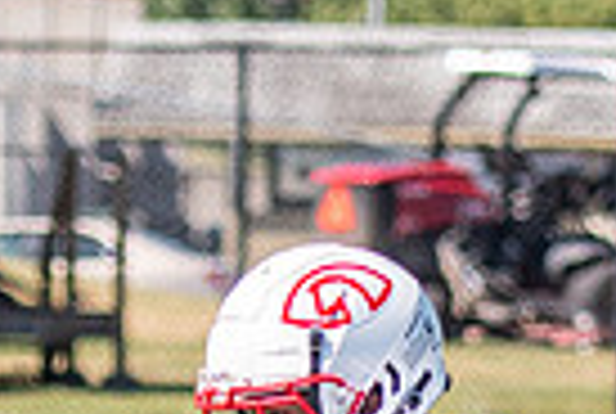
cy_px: 659
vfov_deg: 1.6
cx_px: 635
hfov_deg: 2.3
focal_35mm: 883
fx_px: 15142
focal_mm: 90
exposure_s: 1/1600
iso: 160
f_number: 2.8
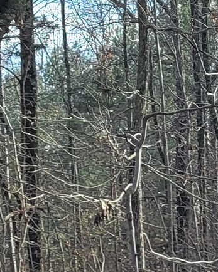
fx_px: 1339
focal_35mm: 166
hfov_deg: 9.3
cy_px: 366
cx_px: 146
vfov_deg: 11.3
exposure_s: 1/185
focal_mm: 6.7
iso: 16
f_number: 1.8
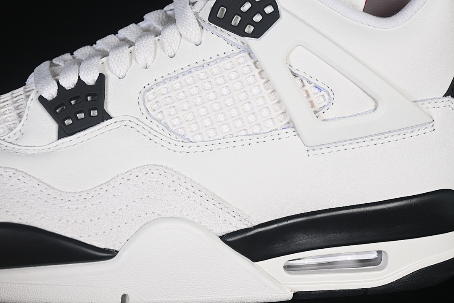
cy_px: 152
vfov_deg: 18.2
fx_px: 946
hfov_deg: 27.0
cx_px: 227
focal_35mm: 75
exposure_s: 1/80
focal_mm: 50
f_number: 7.1
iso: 160
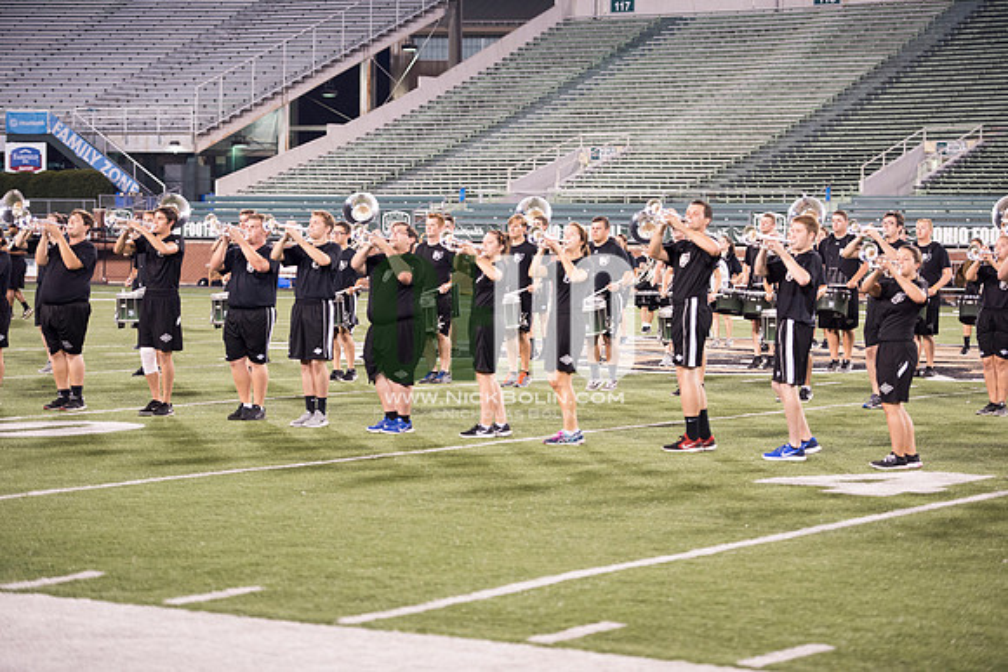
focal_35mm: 98
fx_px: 2745
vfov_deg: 14.0
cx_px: 504
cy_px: 336
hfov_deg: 20.8
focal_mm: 98
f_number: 2.8
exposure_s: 1/320
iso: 1000
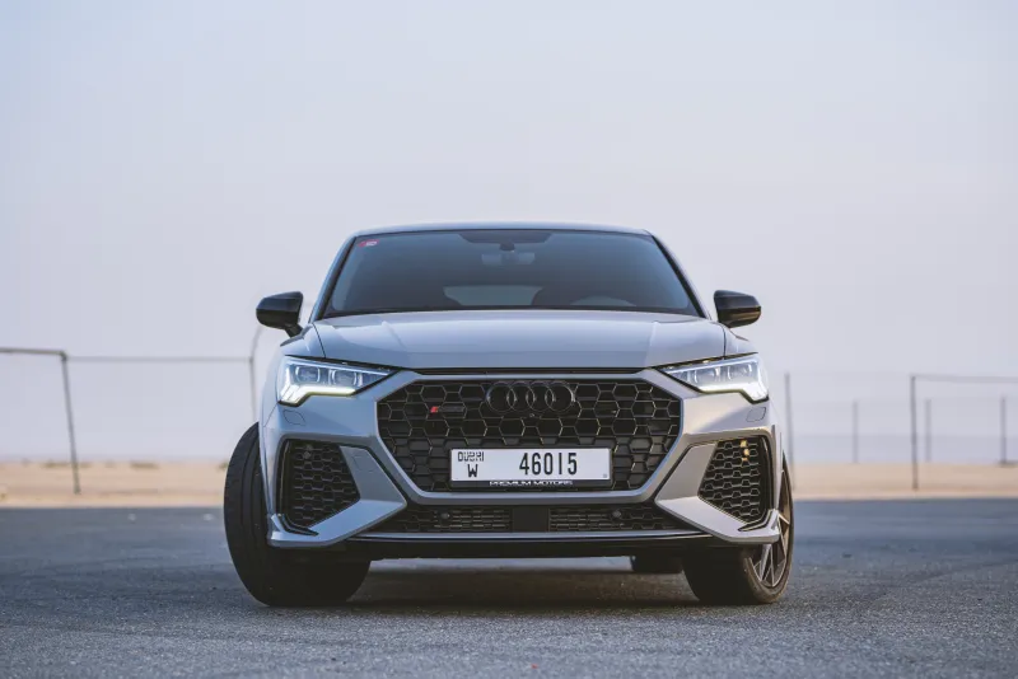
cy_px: 340
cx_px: 509
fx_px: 2404
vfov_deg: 16.1
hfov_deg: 23.9
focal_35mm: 85
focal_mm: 85
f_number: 2.5
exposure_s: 1/125
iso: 100
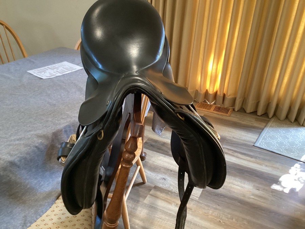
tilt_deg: -25.9
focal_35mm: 31
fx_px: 273
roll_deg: -1.1
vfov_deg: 45.4
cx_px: 152
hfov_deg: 58.4
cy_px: 114
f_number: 2.4
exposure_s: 1/40
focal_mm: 3.3
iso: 400
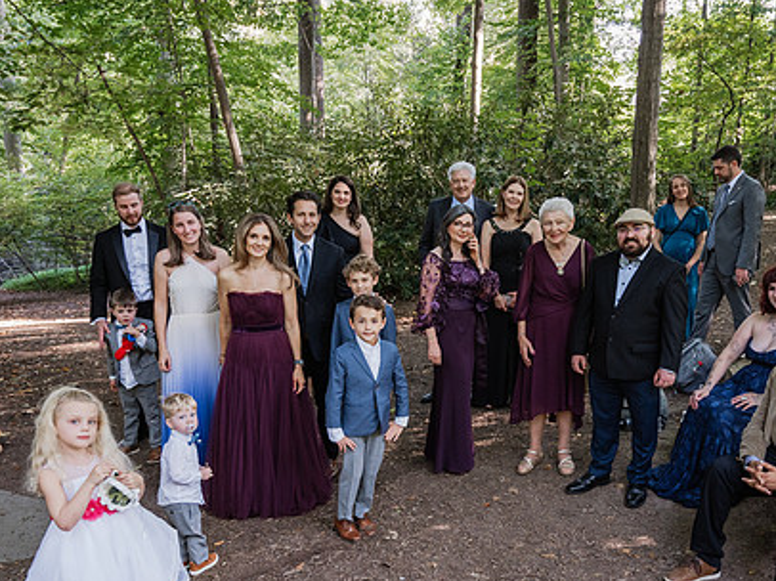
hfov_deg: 53.5
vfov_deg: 41.4
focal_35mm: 34
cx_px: 472
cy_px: 365
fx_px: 762
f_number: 4.5
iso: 1600
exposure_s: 1/200
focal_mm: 24
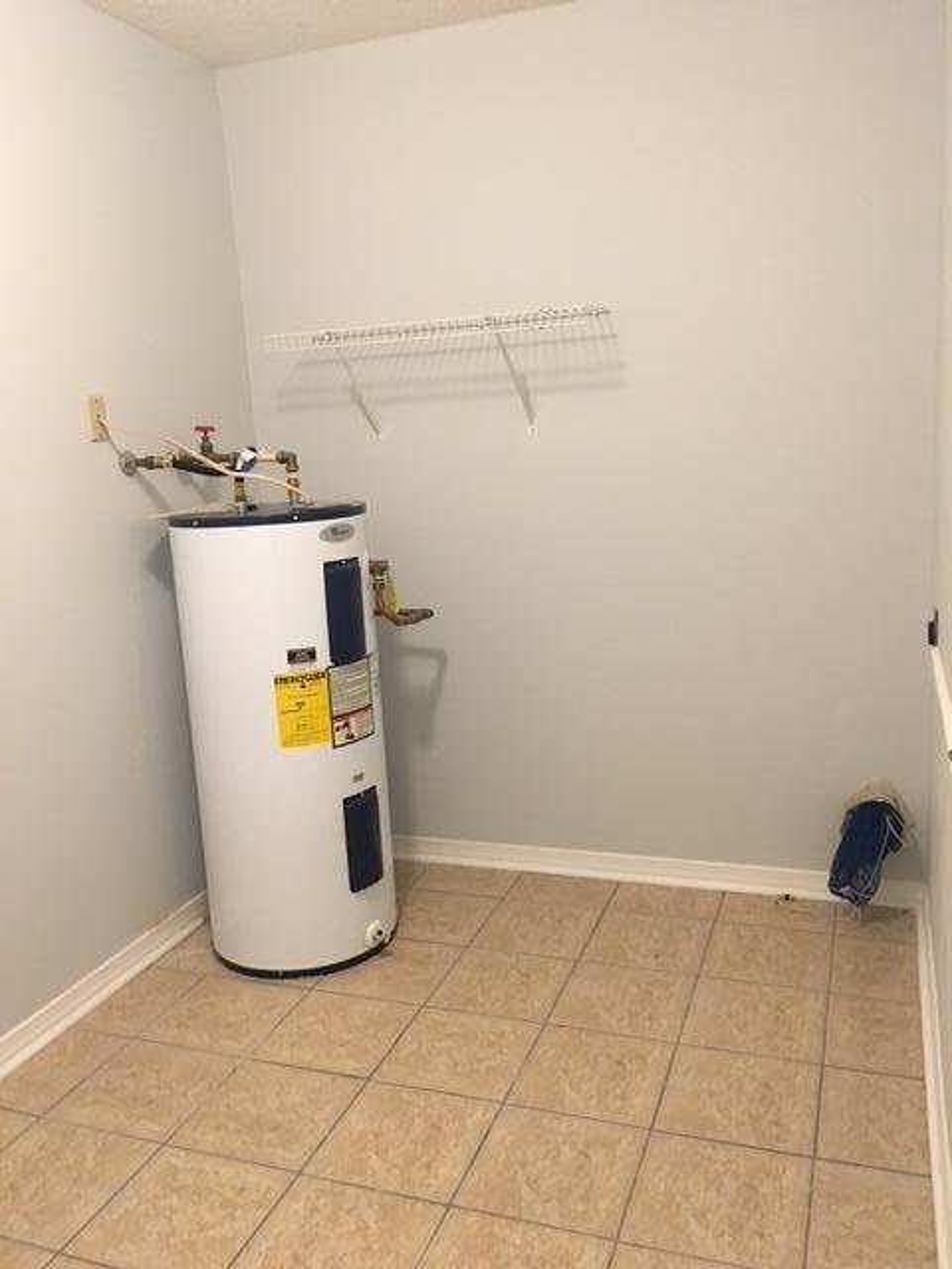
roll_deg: +3.9
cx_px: 476
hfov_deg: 48.2
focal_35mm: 29
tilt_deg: -10.3
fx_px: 1063
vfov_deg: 61.7
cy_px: 634
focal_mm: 4.15
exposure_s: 1/30
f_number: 2.2
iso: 160
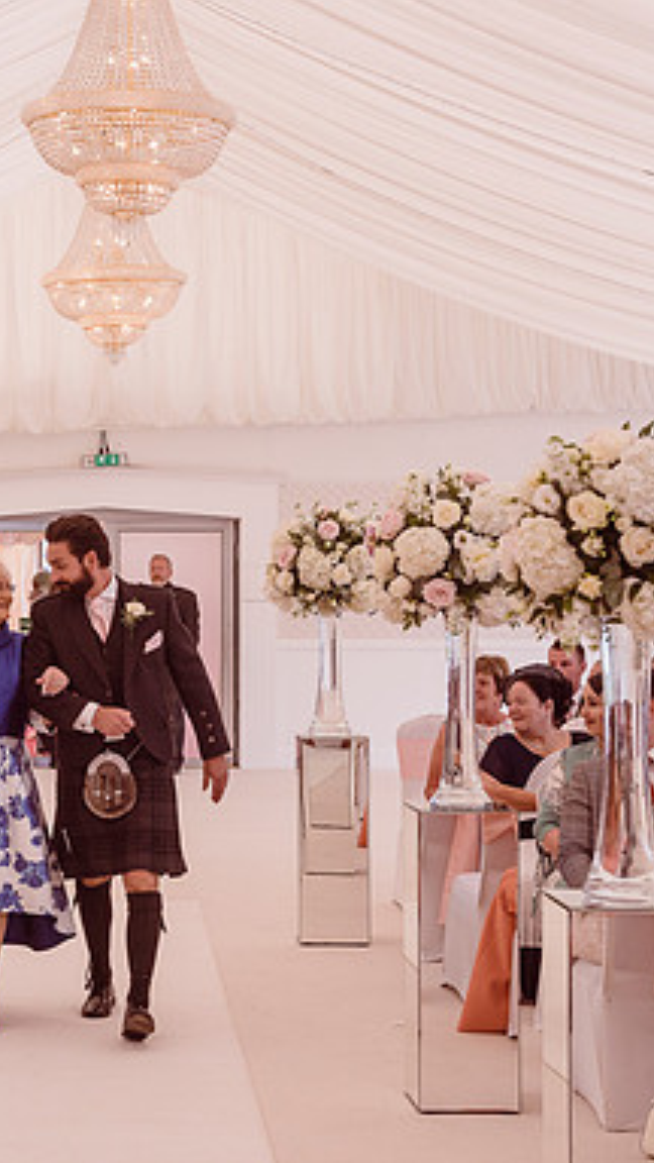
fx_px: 2343
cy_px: 583
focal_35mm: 76
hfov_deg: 15.7
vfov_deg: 27.9
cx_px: 88
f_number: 5.6
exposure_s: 1/500
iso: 500
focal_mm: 48
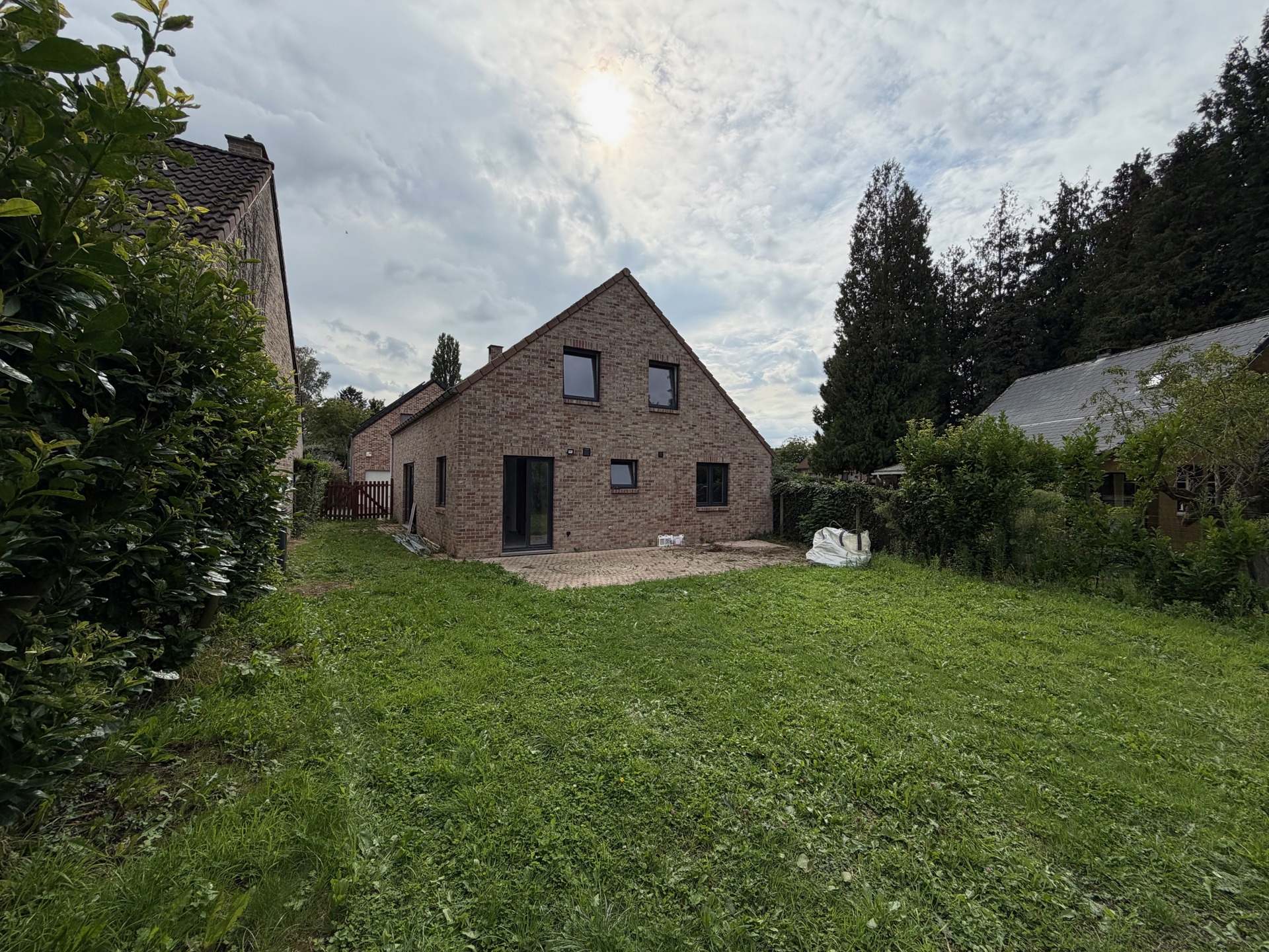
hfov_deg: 102.1
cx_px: 634
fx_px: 513
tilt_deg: +1.0
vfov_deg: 85.7
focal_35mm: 14
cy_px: 476
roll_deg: -0.5
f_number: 2.2
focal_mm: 2.22
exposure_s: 1/1572
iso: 25
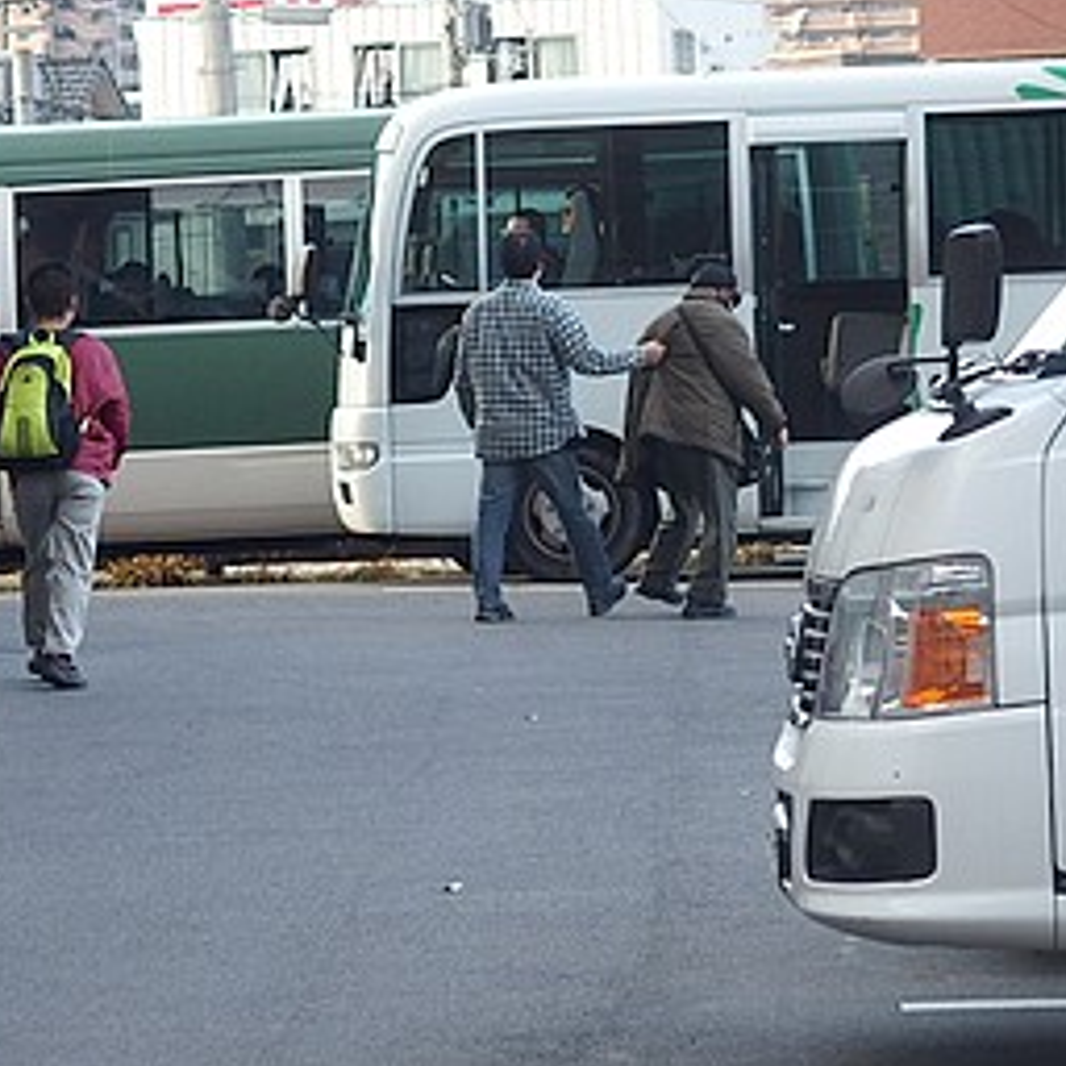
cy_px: 475
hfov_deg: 8.0
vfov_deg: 8.0
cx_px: 81
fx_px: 7595
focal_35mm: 218
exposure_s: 1/200
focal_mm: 23.5
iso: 100
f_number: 2.7
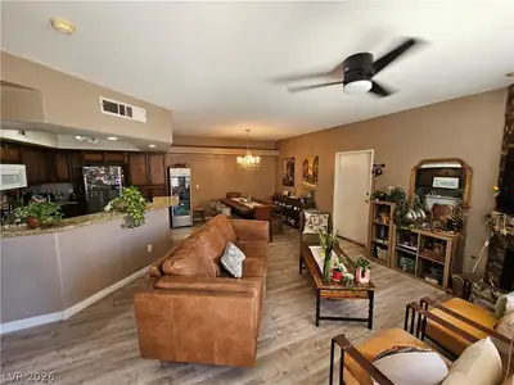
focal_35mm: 13
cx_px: 257
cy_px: 192
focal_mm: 2.2
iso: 125
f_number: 2.2
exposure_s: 1/60
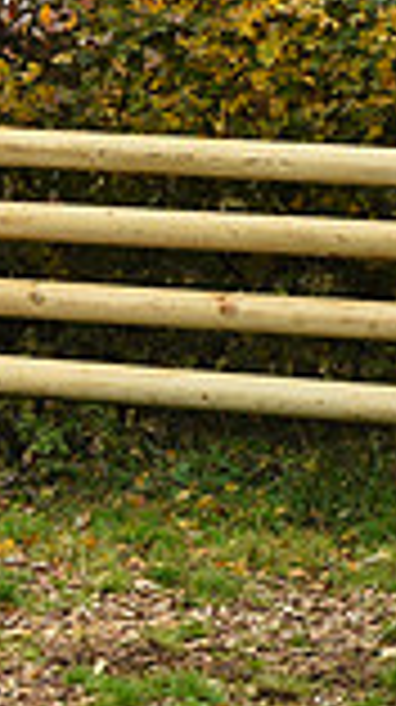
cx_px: -747
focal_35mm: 716
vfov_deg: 3.0
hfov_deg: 1.7
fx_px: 13402
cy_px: 90
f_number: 5
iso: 900
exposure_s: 1/1000
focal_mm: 185
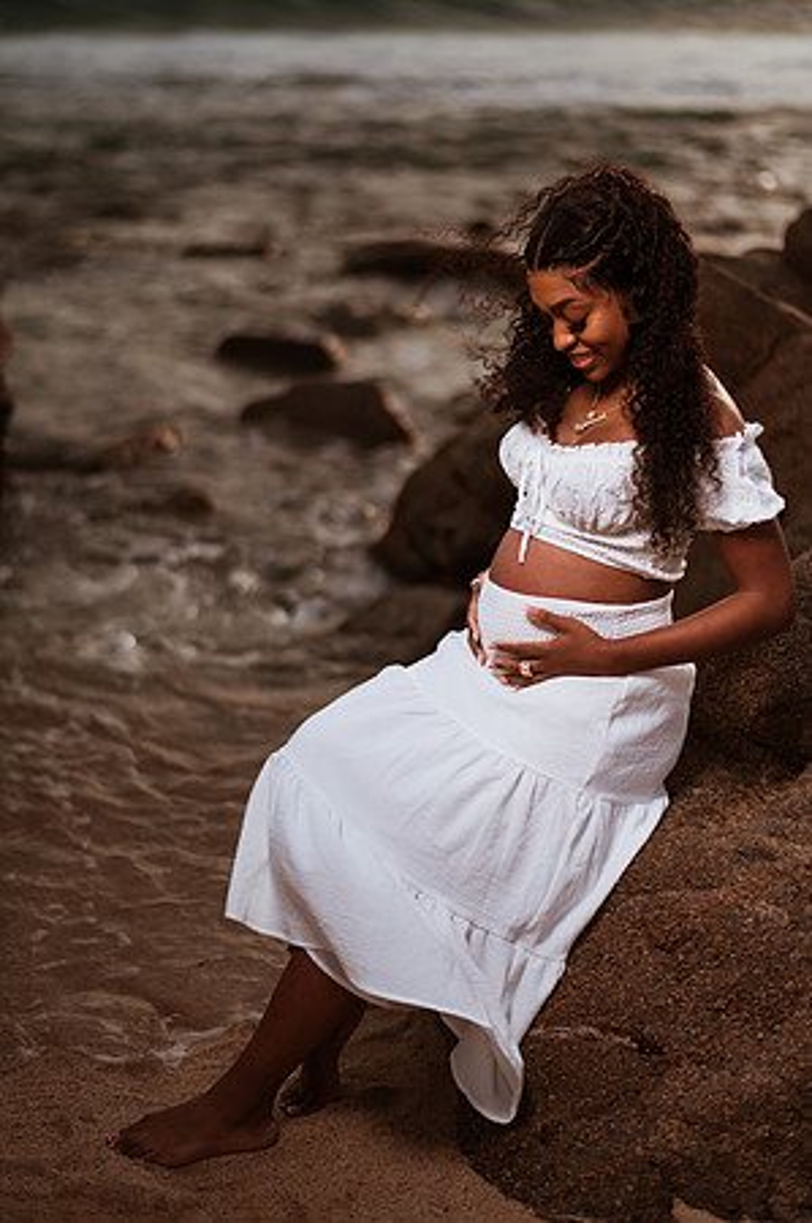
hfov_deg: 23.3
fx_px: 1967
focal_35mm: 58
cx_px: 406
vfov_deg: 34.5
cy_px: 612
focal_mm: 58
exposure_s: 1/8000
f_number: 1.4
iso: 64
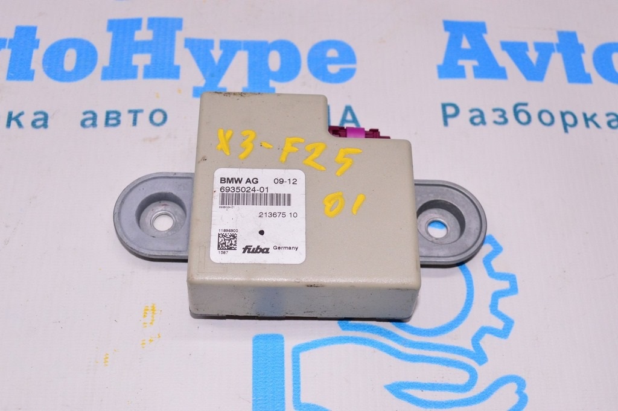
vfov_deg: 26.4
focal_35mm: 51
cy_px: 206
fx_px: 875
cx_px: 309
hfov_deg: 38.9
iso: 1600
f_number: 8
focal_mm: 34
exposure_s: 1/200
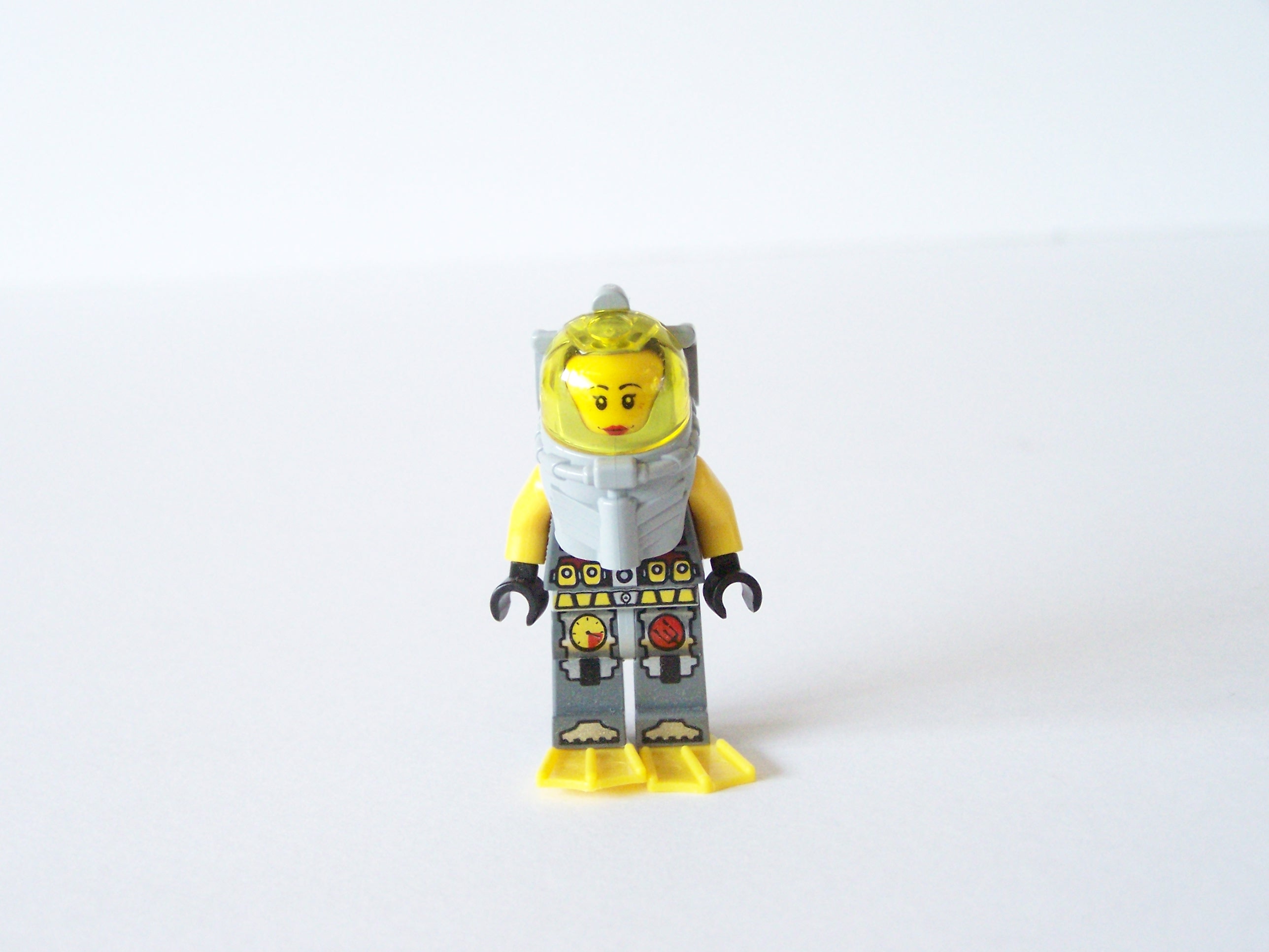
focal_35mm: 67
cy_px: 476
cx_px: 634
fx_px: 2456
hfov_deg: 29.0
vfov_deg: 21.9
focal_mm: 11.1
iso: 400
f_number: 3.2
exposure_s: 1/6
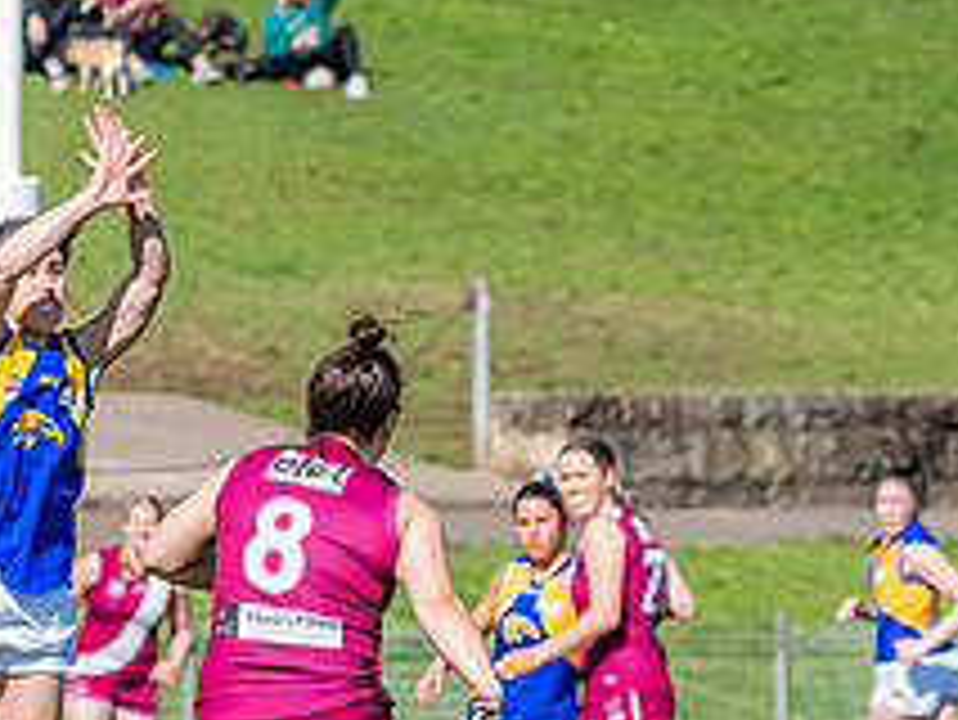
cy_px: 761
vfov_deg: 2.4
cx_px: 322
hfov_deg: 3.2
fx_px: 17362
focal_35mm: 627
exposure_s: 1/1600
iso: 800
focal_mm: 200
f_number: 8
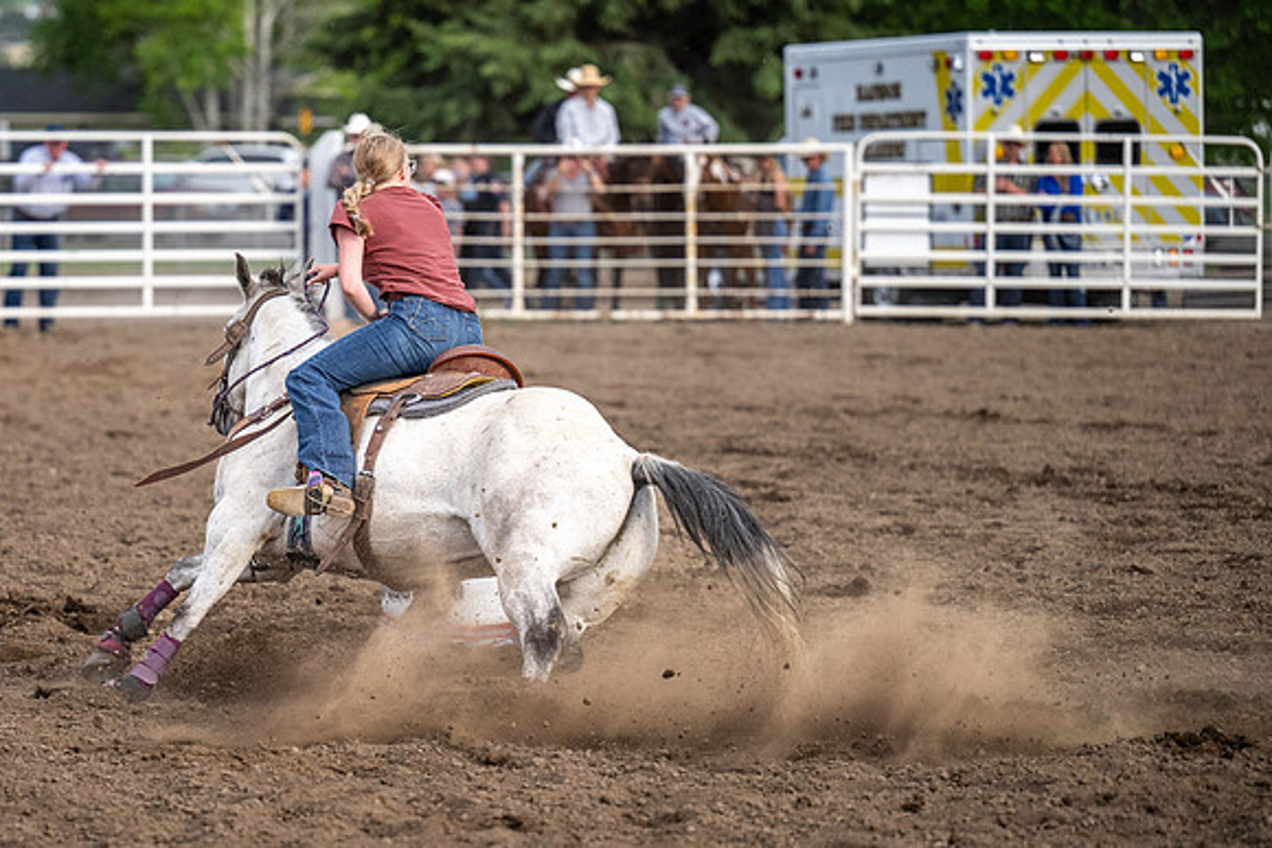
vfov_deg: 7.5
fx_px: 6465
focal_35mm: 183
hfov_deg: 11.2
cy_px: 462
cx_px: 396
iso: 1250
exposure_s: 1/8000
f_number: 2.8
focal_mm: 130
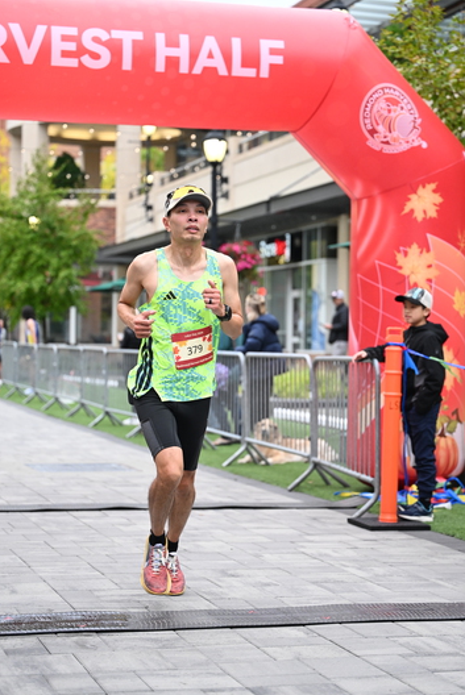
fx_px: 1469
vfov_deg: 26.6
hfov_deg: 18.0
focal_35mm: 76
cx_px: 240
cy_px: 350
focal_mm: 73
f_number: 2.8
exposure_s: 1/1250
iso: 1600
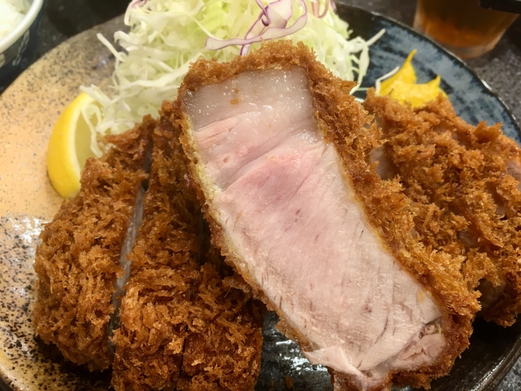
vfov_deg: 48.2
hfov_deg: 61.7
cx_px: 260
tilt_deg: -54.6
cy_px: 196
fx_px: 436
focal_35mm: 29
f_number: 2.2
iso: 64
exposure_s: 1/30
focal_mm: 4.15
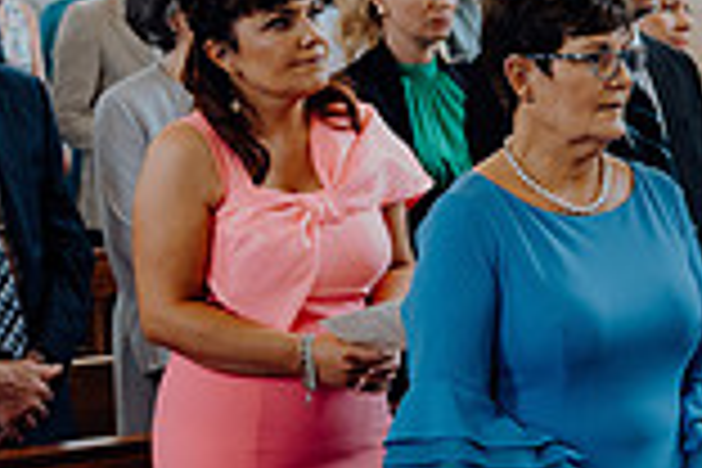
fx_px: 3042
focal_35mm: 156
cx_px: 1040
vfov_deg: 8.8
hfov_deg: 12.5
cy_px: 299
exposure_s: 1/200
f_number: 2.8
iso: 500
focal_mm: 42
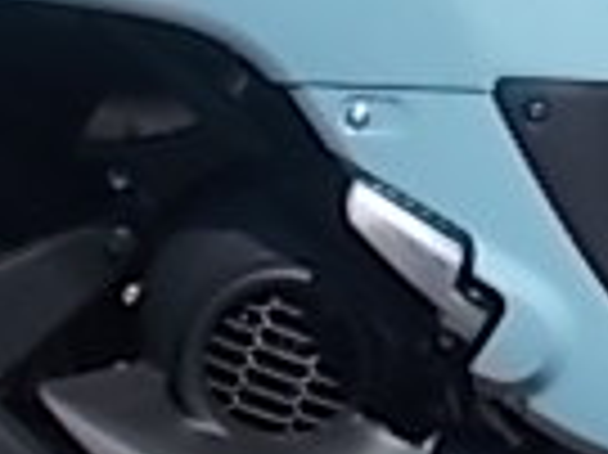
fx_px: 3246
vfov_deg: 7.9
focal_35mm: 185
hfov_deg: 10.5
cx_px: 716
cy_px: -234
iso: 80
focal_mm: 6.9
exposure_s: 1/200
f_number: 9.8
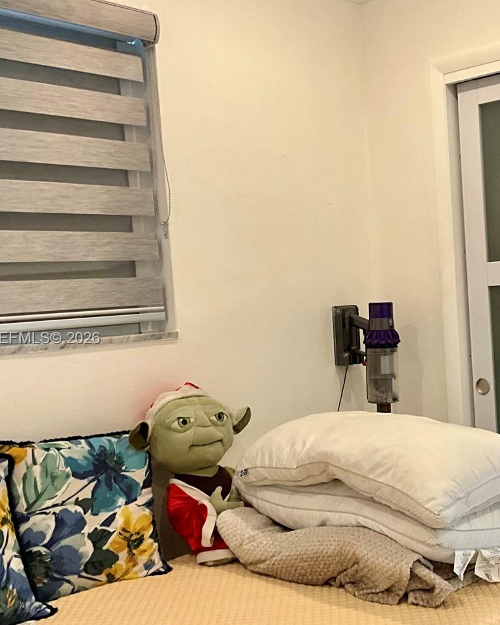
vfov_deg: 39.5
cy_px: 339
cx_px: 417
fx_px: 870
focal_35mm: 47
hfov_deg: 31.1
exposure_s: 1/59
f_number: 1.8
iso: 160
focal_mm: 3
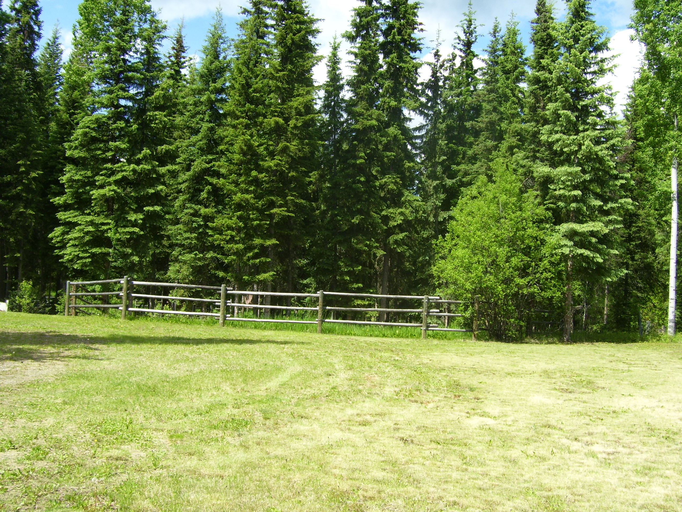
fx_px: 729
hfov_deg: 50.1
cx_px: 341
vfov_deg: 38.7
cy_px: 256
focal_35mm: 37
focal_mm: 6
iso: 80
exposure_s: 1/250
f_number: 4.8
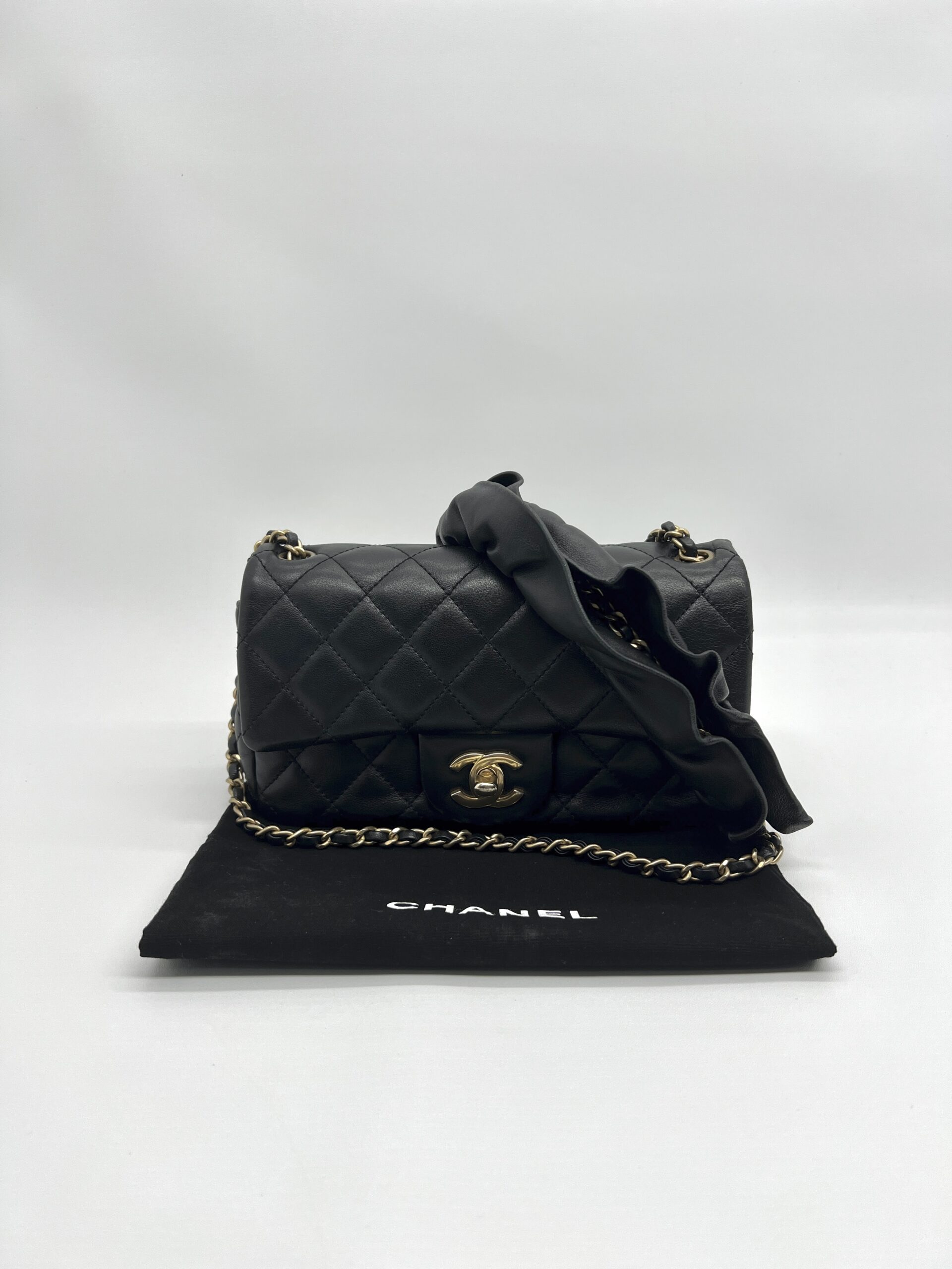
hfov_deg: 53.1
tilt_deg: -16.8
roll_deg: +0.6
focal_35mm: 26
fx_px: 953
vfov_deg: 67.3
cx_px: 476
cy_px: 634
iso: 40
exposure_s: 1/266
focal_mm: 5.7
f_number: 1.5
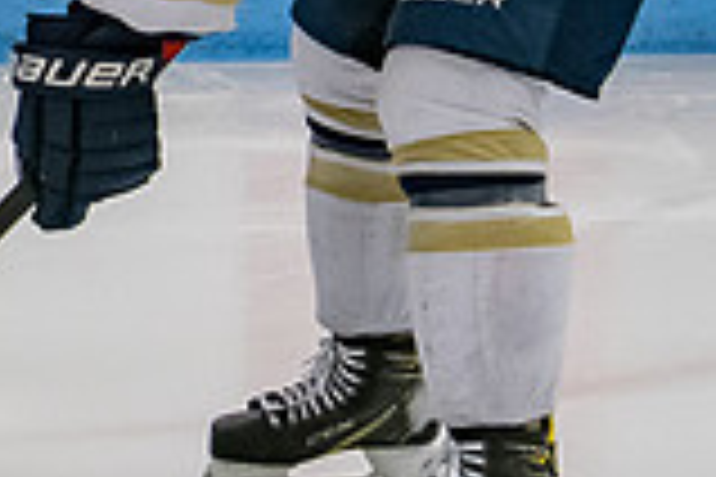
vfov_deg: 5.2
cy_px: -422
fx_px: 5151
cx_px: -428
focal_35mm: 259
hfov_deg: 7.8
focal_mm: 40
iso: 1600
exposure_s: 1/250
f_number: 4.5
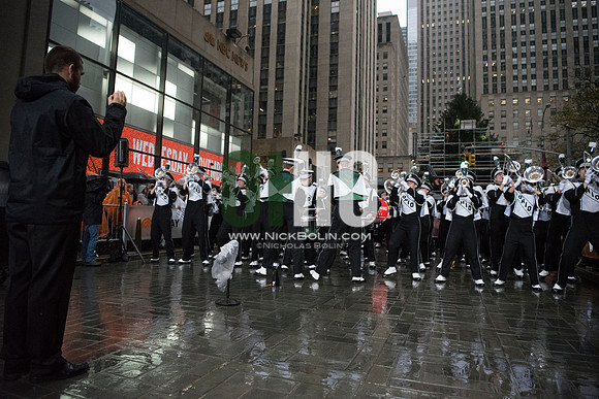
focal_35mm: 24
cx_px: 300
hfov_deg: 73.7
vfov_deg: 53.2
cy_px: 200
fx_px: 399
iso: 10000
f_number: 2.8
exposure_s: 1/4000
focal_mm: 24
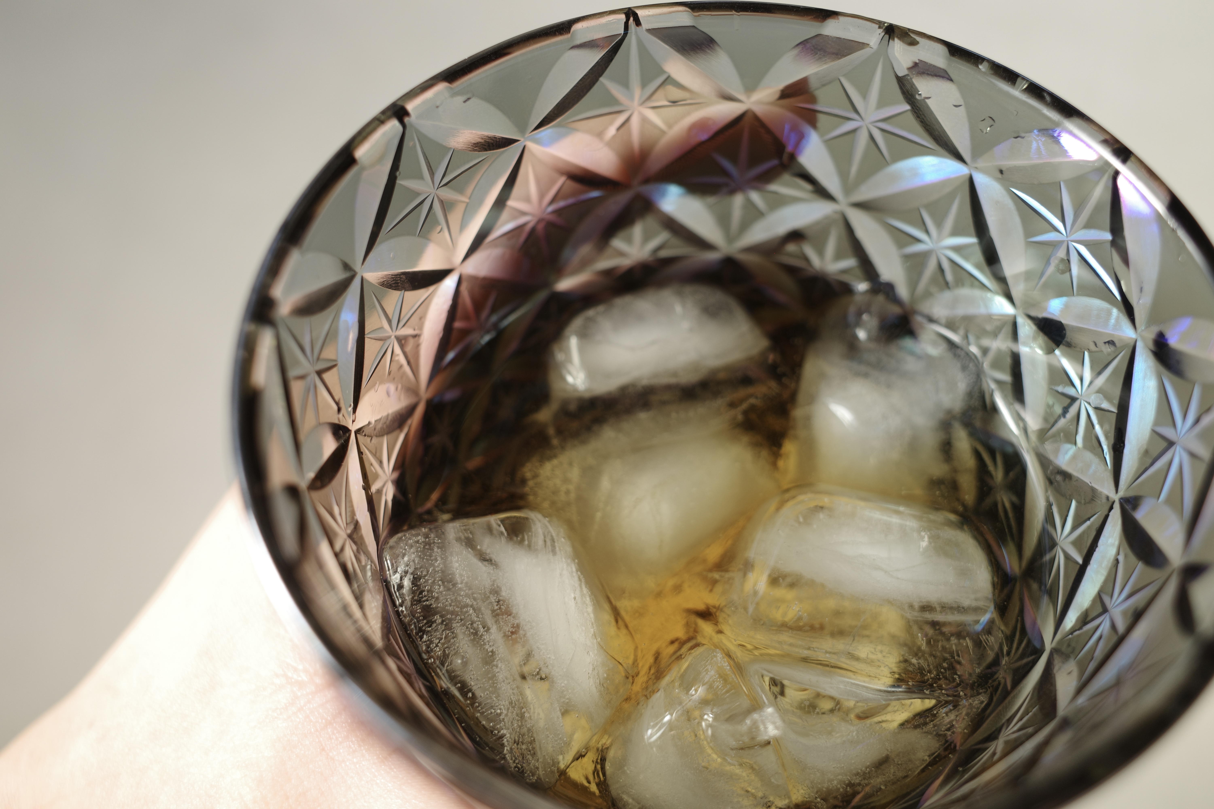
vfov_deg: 46.4
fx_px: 944
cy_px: 404
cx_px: 607
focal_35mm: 28
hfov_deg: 65.5
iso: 100
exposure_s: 1/160
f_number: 3.2
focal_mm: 18.3
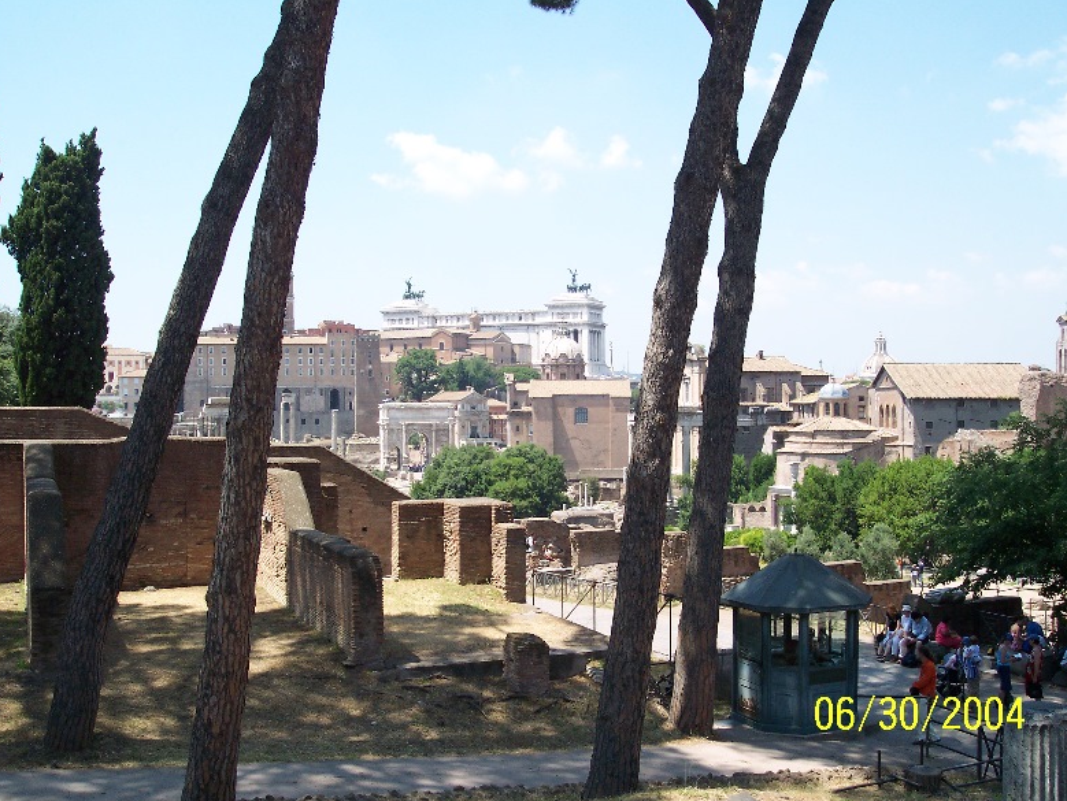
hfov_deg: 47.8
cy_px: 405
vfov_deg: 36.8
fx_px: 1203
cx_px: 533
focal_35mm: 39
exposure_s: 1/350
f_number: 4.8
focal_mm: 8
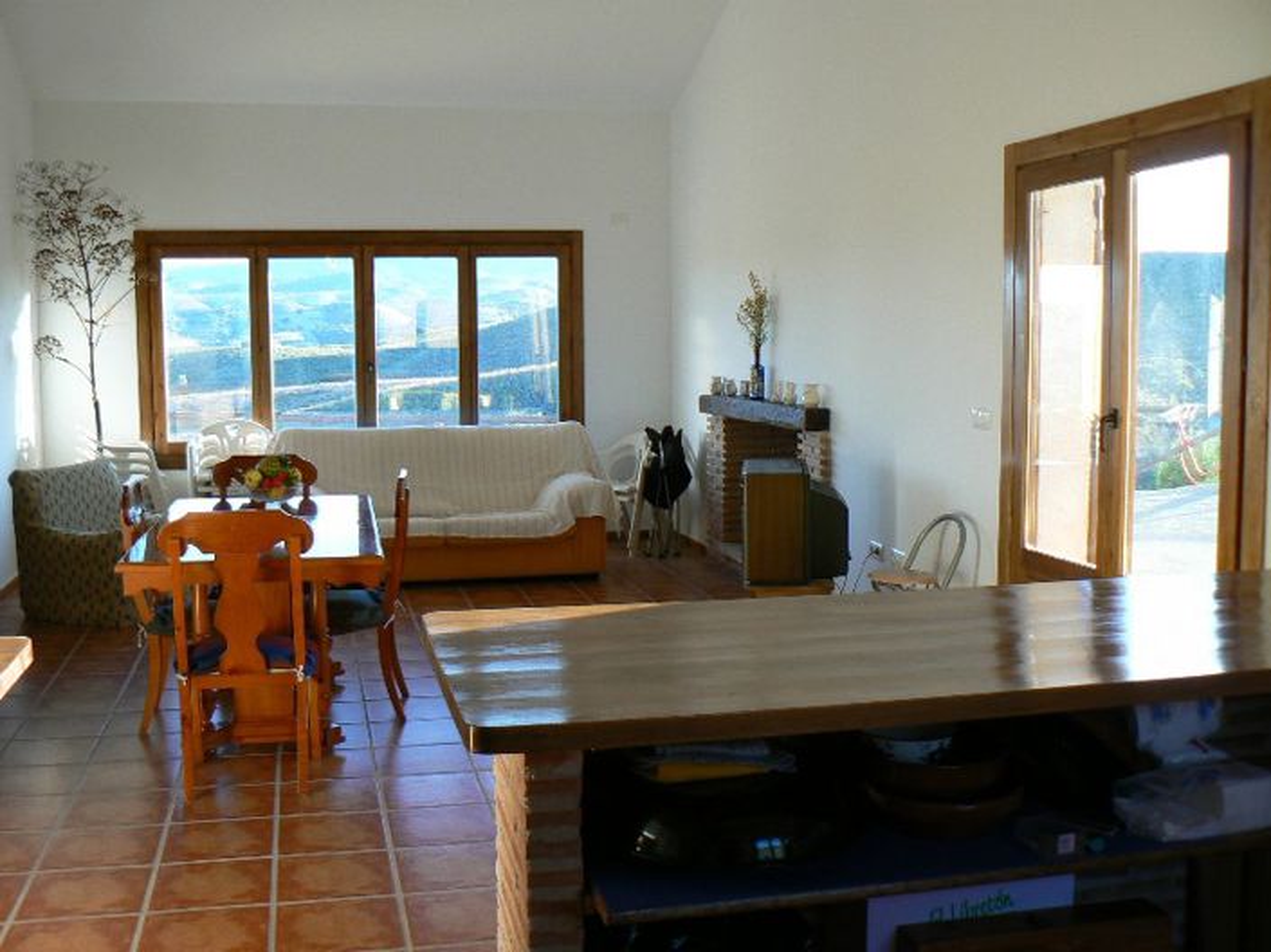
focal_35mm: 36
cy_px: 476
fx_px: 1321
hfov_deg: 51.4
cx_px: 636
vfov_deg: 39.6
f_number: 2.8
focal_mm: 6
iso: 80
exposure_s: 1/50
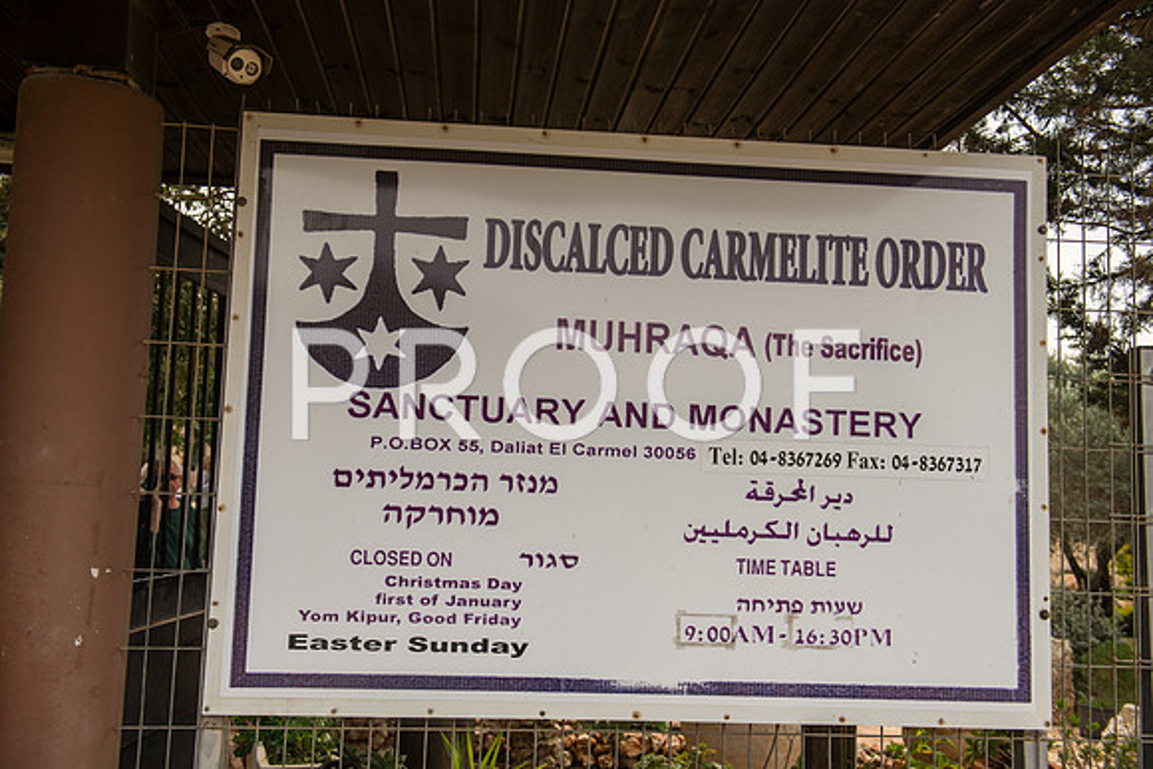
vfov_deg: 37.9
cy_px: 384
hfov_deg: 54.4
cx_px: 576
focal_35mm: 35
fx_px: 1121
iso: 100
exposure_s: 1/400
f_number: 3.5
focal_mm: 35
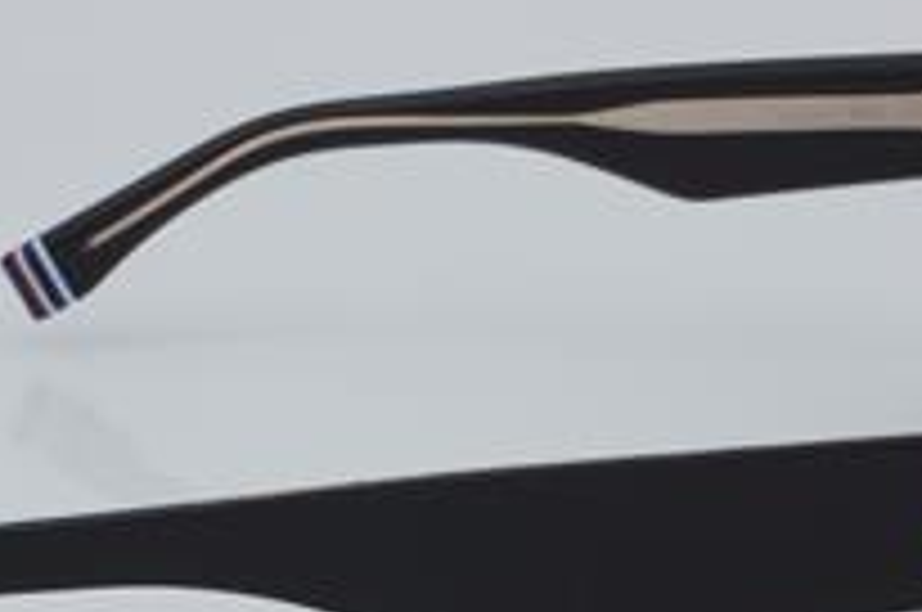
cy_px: 454
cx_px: 418
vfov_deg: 10.3
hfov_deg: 15.6
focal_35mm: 132
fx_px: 3375
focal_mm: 45
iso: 100
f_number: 32
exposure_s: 1/4
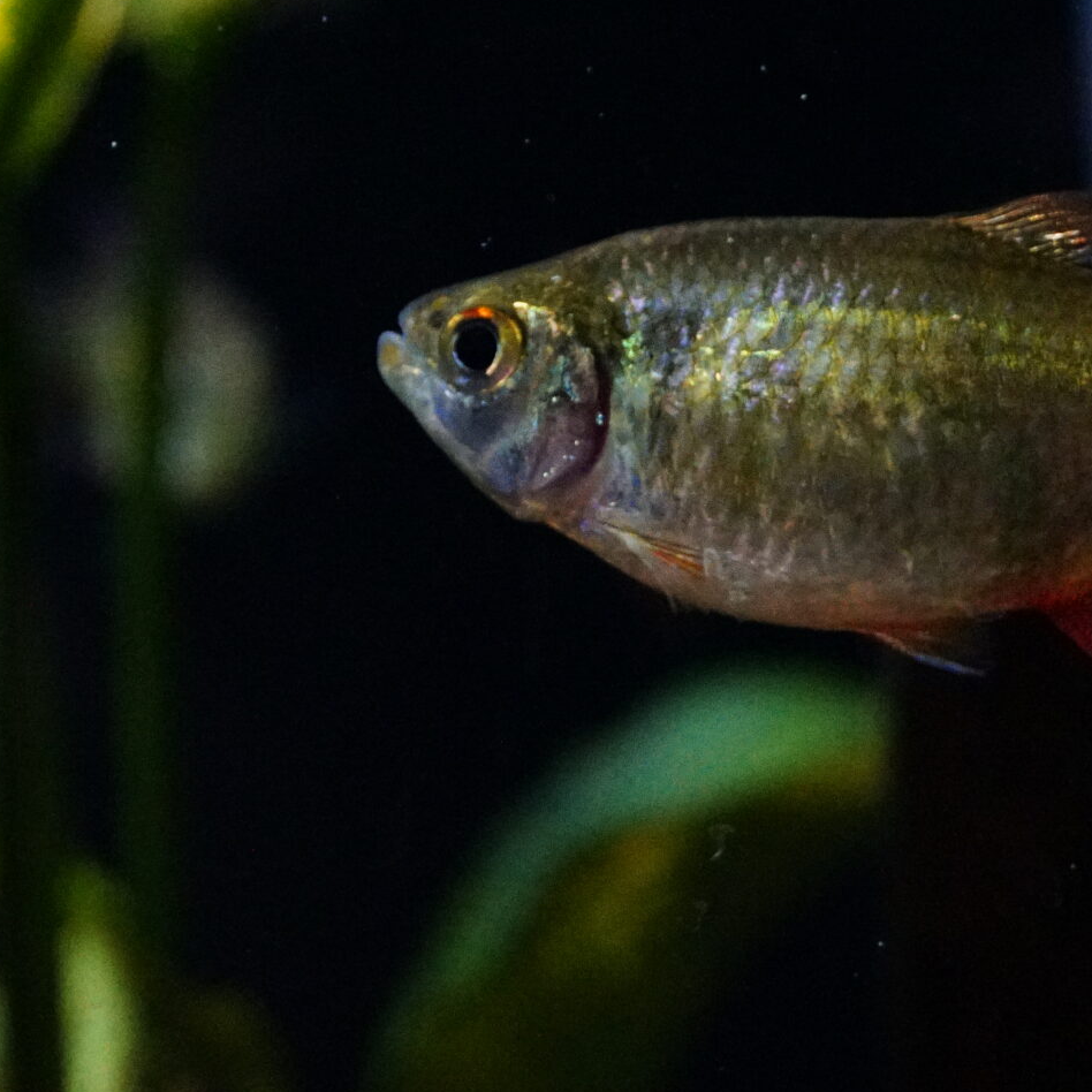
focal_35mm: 241
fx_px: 8601
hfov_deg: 7.3
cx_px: 685
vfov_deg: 7.3
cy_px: 367
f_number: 5.6
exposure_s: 1/250
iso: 10000
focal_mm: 70
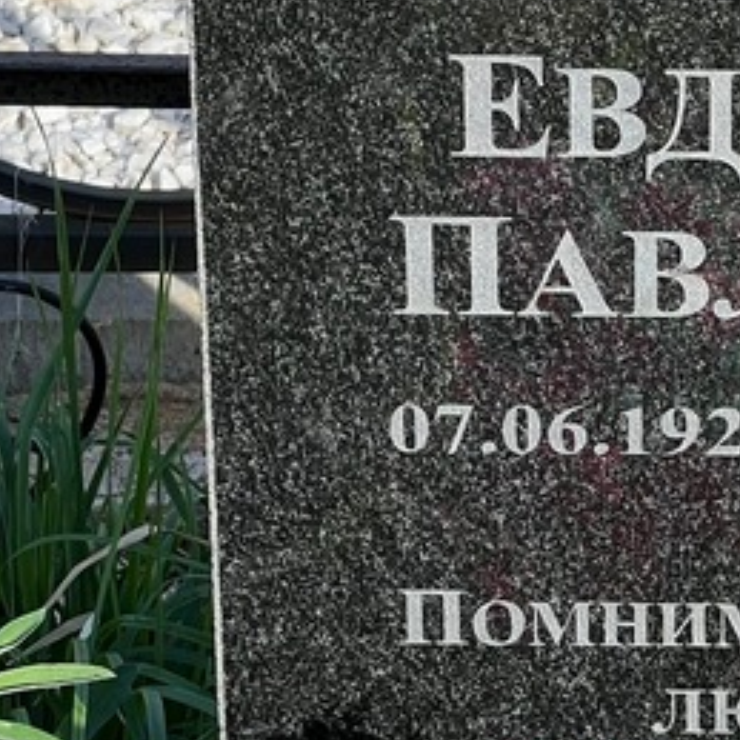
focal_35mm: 210
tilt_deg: -28.1
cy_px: 126
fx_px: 5079
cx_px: 760
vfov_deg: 8.3
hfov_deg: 8.3
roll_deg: -1.0
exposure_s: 1/201
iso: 32
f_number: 2.8
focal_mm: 9
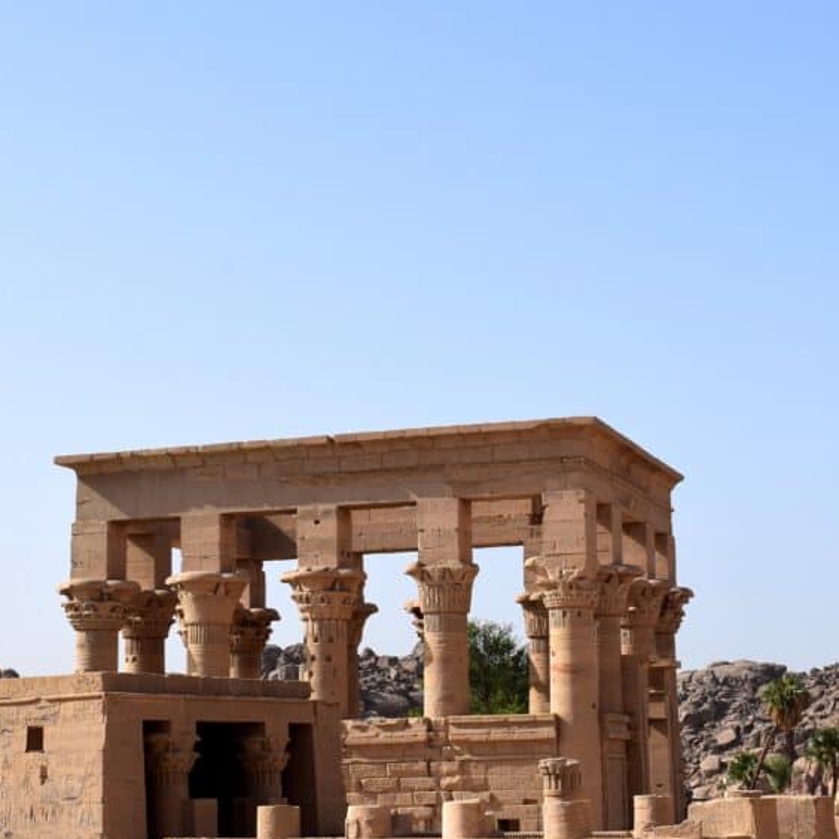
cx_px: 466
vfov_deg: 24.0
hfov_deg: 24.1
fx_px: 1968
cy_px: 496
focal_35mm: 72
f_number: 11
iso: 280
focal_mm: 31
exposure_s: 1/500
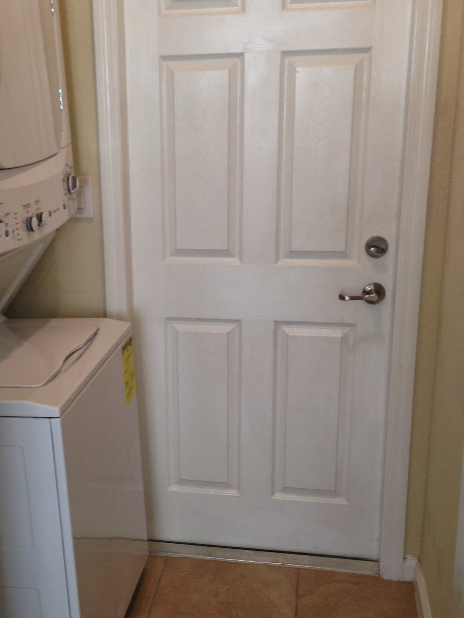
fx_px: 840
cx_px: 152
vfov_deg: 40.4
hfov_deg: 30.6
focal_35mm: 47
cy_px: 324
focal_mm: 4.12
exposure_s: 1/30
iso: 50
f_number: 2.4
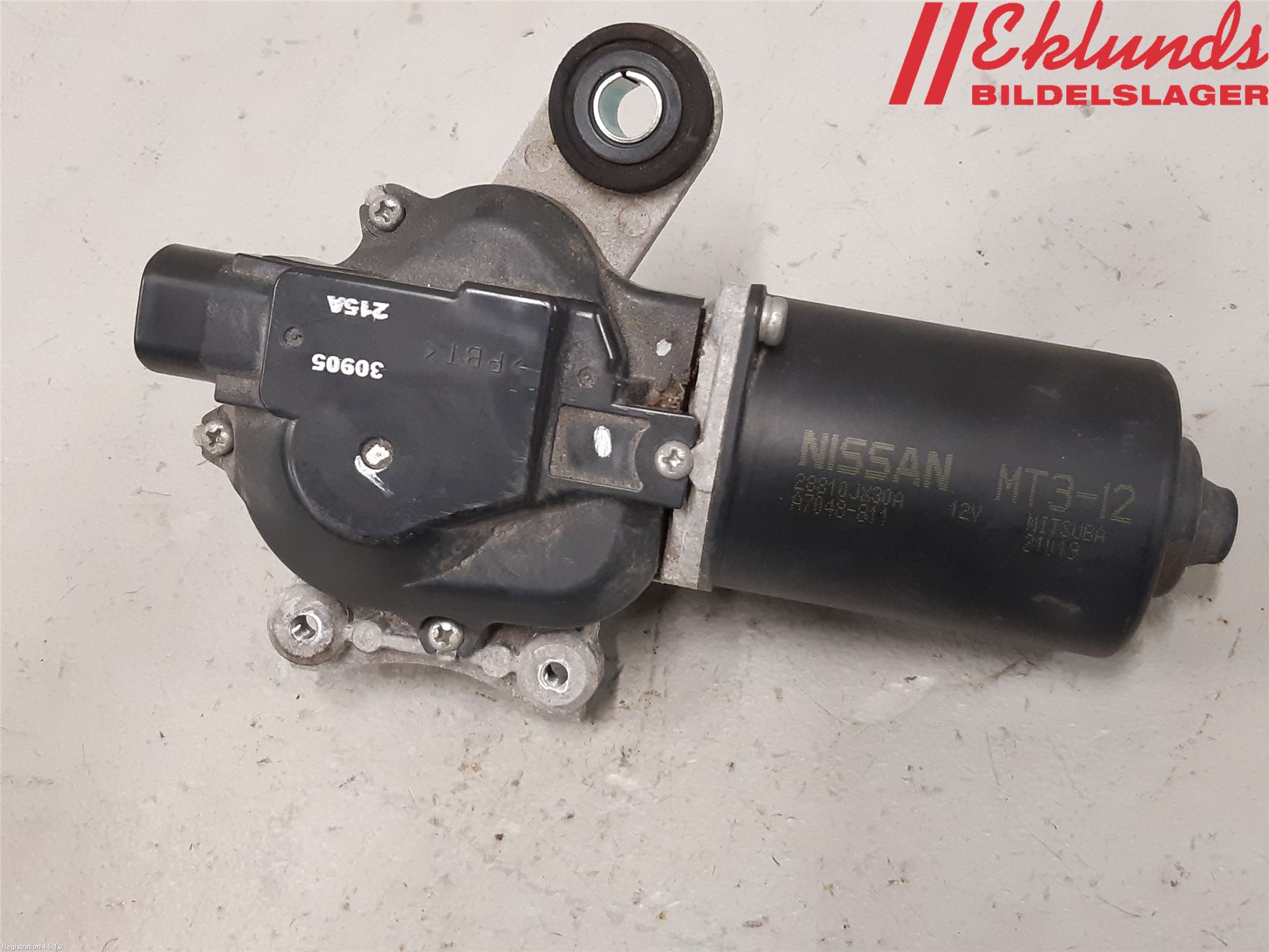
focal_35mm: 26
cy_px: 476
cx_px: 634
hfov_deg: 67.3
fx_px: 953
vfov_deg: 53.1
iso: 250
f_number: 1.7
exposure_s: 1/50
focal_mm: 3.93
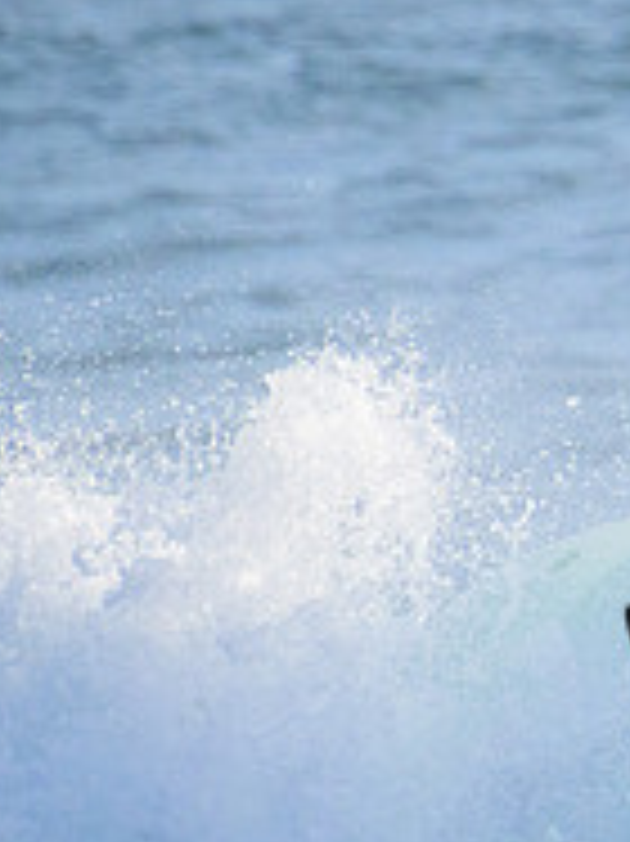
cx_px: 1441
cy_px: 492
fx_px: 79514
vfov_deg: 0.6
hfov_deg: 0.5
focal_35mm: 3273
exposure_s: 1/2000
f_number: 13
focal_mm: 800
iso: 2500
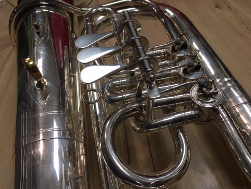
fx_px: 210
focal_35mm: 29
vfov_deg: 48.2
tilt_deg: -42.5
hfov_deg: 61.7
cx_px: 126
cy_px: 94
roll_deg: +11.0
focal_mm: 4.15
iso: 40
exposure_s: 1/33
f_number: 2.2
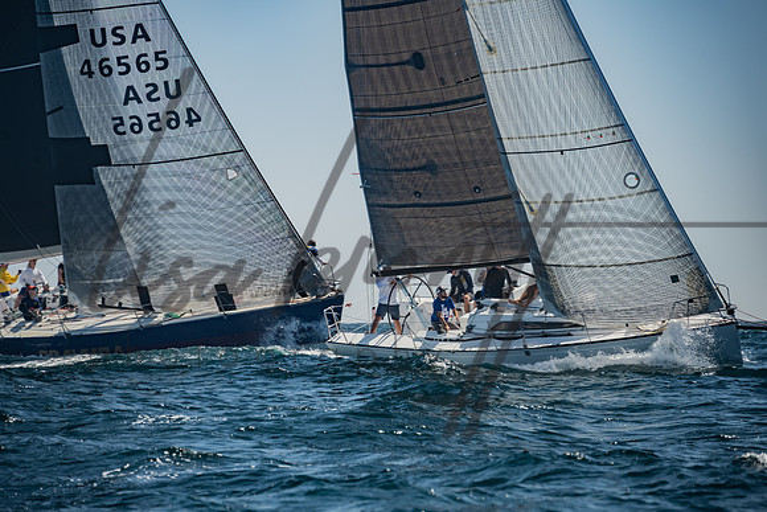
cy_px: 256
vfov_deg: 6.6
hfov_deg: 10.0
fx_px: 4405
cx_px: 376
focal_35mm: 207
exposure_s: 1/320
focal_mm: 200
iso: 160
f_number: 6.3
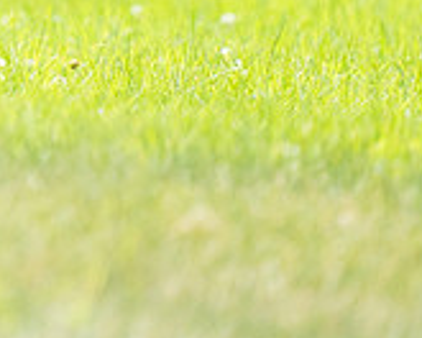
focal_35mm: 1780
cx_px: -230
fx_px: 22231
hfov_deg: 1.1
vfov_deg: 0.9
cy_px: -124
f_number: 6.3
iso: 3200
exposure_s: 1/4000
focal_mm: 541
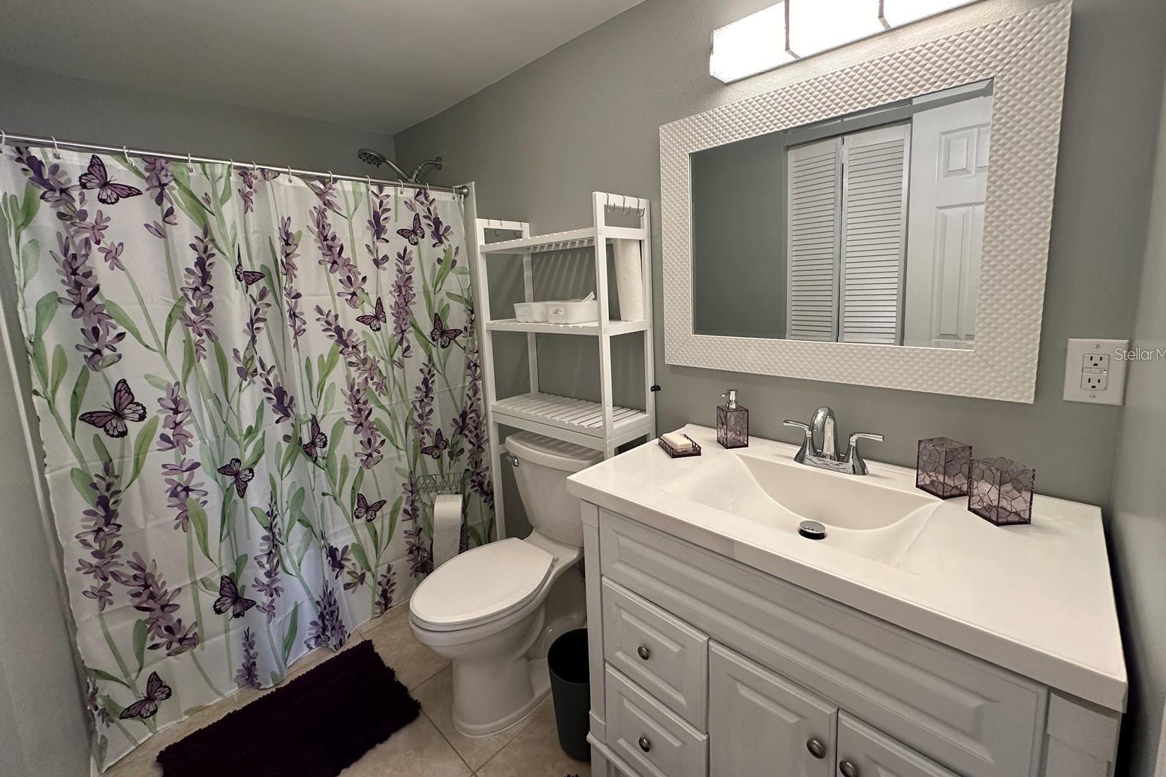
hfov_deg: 100.4
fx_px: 486
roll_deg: +2.4
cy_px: 354
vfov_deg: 77.1
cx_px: 585
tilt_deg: -7.7
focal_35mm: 15
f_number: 2.2
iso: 200
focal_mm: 2.22
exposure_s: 1/120
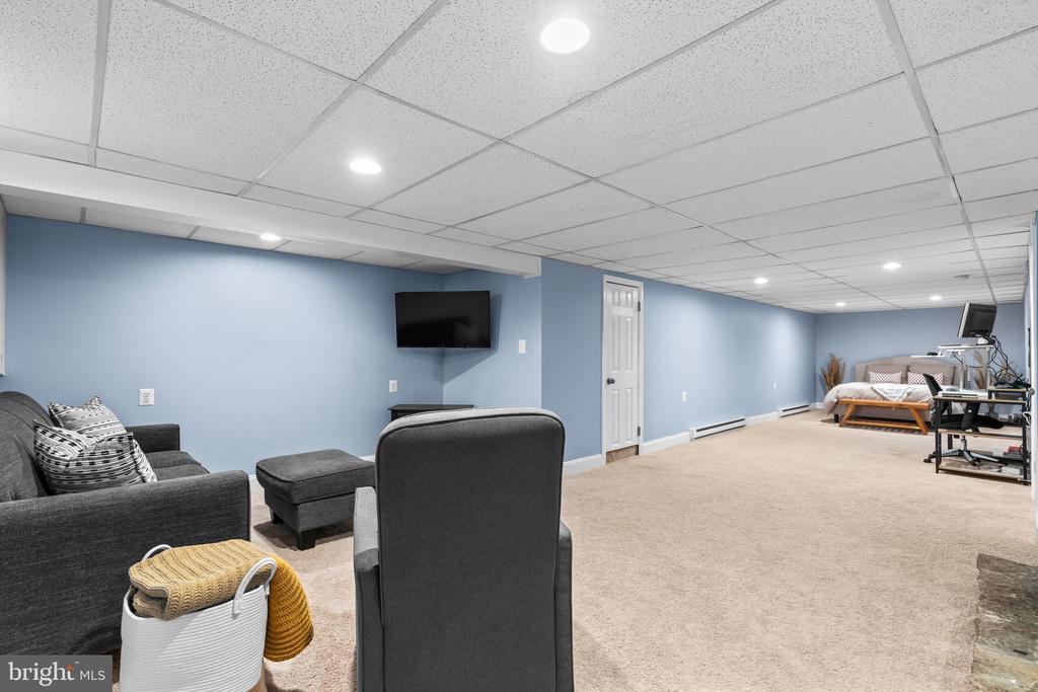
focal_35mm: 16
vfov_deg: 73.8
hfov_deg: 96.7
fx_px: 461
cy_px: 346
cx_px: 519
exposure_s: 1
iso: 100
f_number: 8
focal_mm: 16
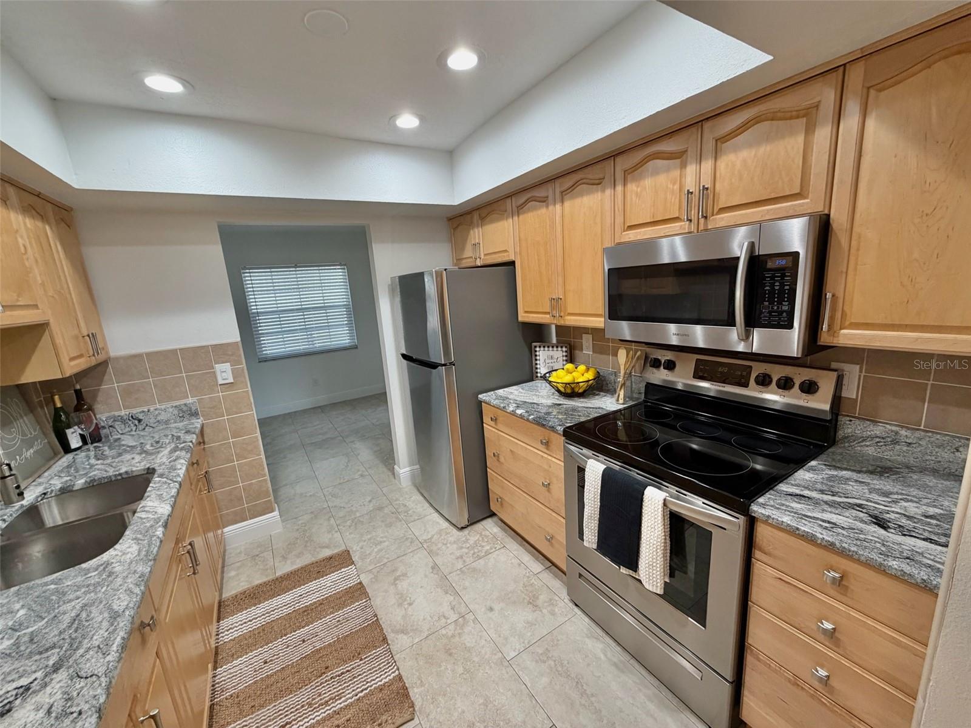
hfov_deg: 102.1
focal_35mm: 14
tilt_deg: -11.4
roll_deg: +3.8
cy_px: 364
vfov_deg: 85.7
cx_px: 486
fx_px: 393
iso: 250
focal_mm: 2.22
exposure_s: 1/120
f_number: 2.2
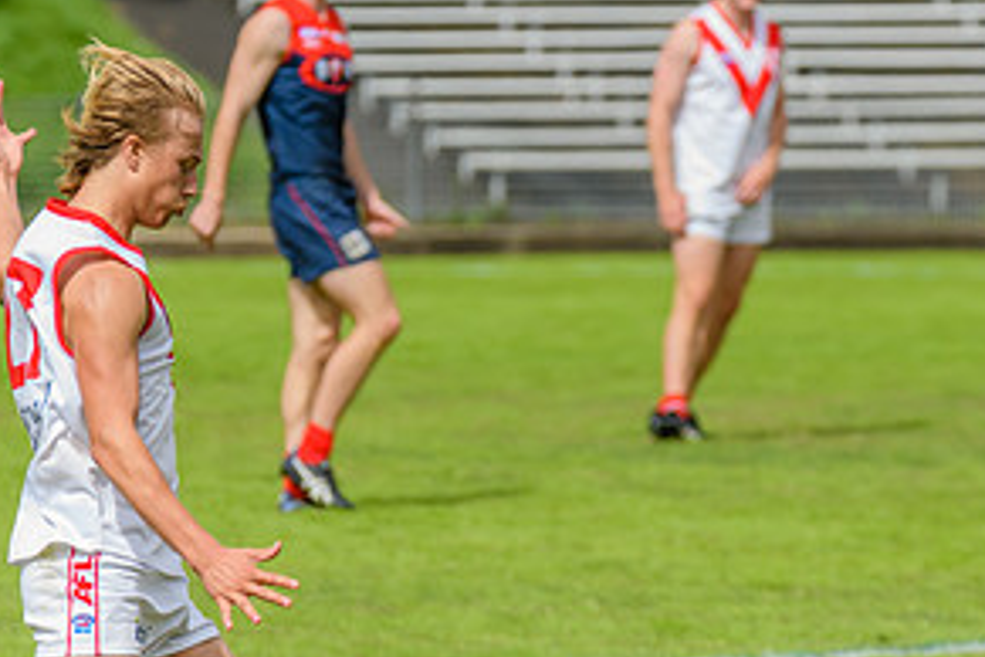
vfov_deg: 2.0
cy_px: 633
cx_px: 409
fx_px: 18741
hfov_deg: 3.0
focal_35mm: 685
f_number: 8
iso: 800
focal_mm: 320
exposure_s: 1/2500
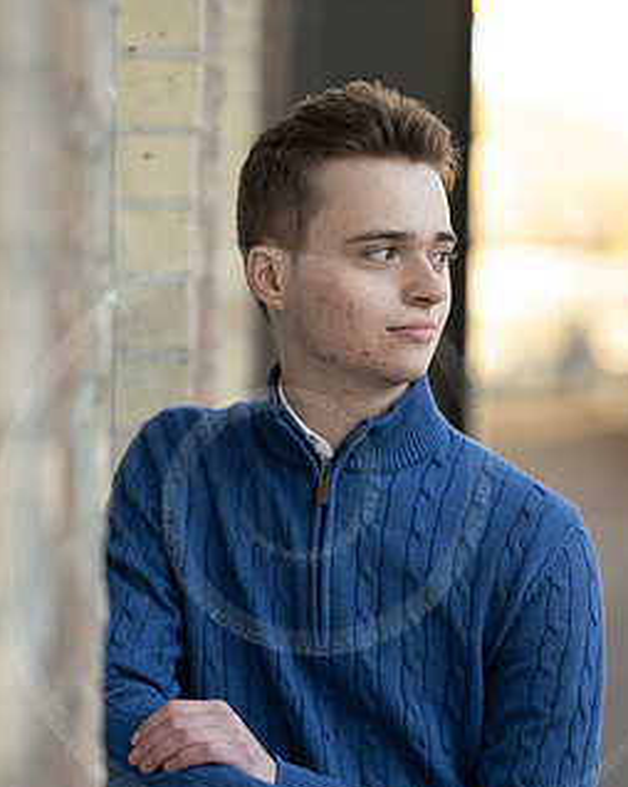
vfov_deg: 17.0
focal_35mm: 113
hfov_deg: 13.6
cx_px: 321
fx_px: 2628
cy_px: 549
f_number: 1.8
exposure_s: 1/160
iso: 100
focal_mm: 85
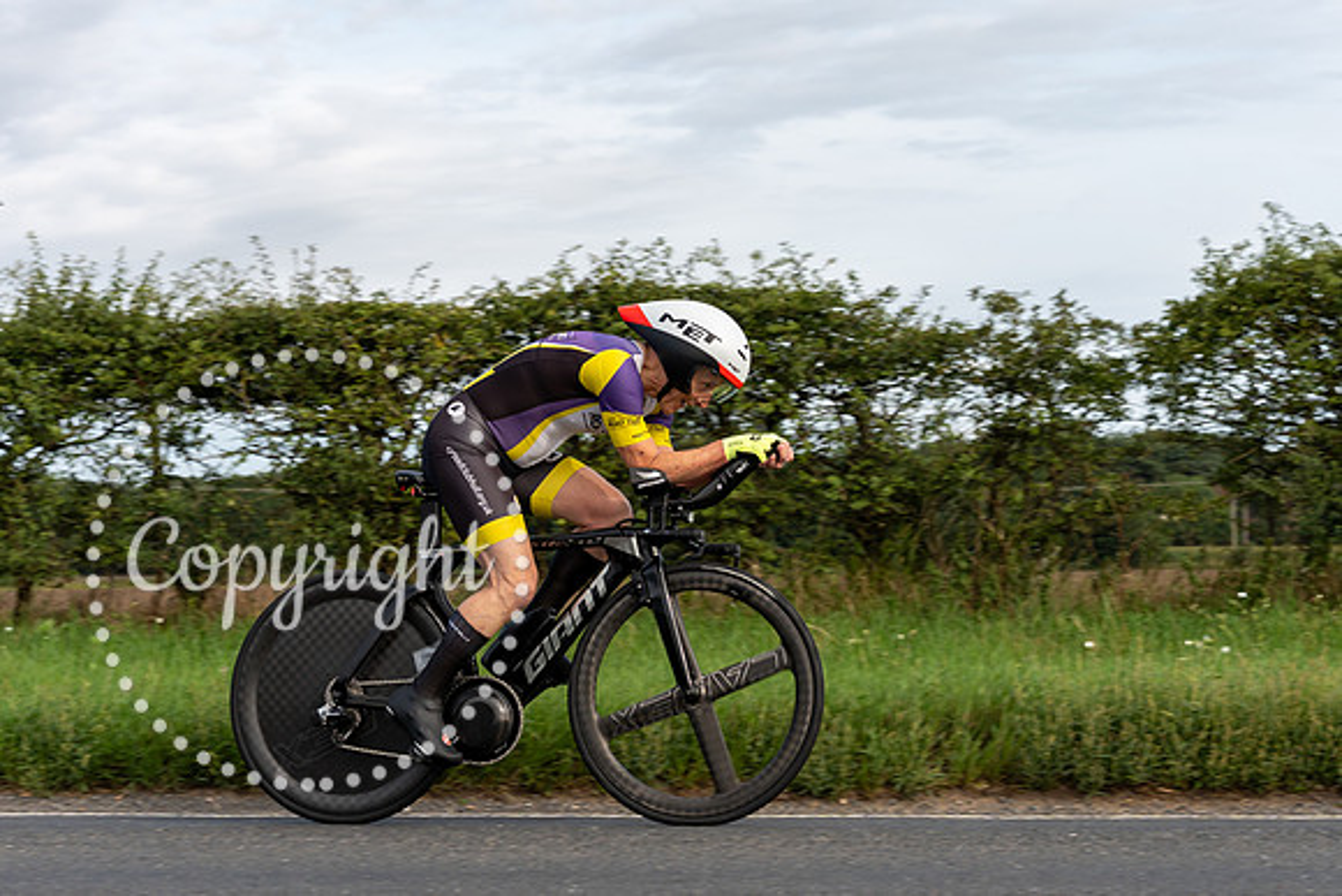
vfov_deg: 19.4
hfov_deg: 28.8
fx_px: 2614
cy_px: 415
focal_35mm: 70
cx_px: 757
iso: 200
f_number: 5.6
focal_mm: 49
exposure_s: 1/640
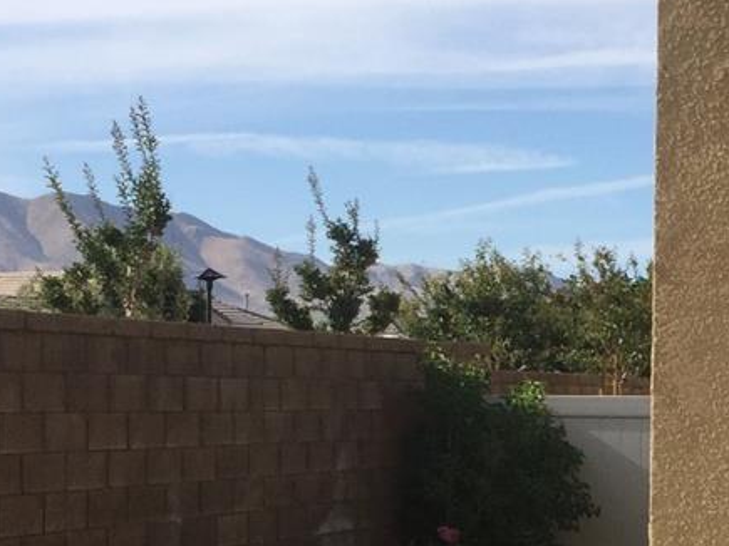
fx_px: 2105
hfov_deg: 19.4
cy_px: 606
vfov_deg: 14.4
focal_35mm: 100
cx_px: 595
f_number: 2.2
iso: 32
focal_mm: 4.15
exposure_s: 1/1883
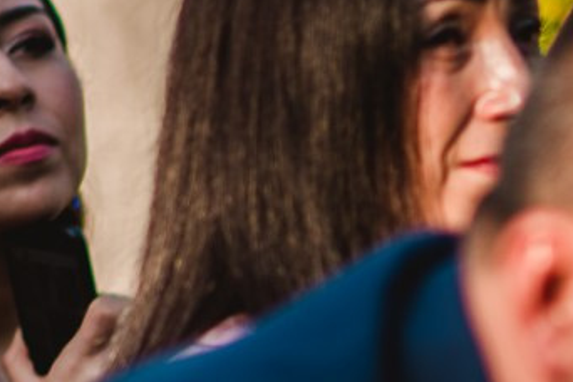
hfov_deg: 4.0
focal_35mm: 509
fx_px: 8101
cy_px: 669
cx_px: 927
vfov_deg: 2.7
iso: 100
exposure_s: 1/800
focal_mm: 85
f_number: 2
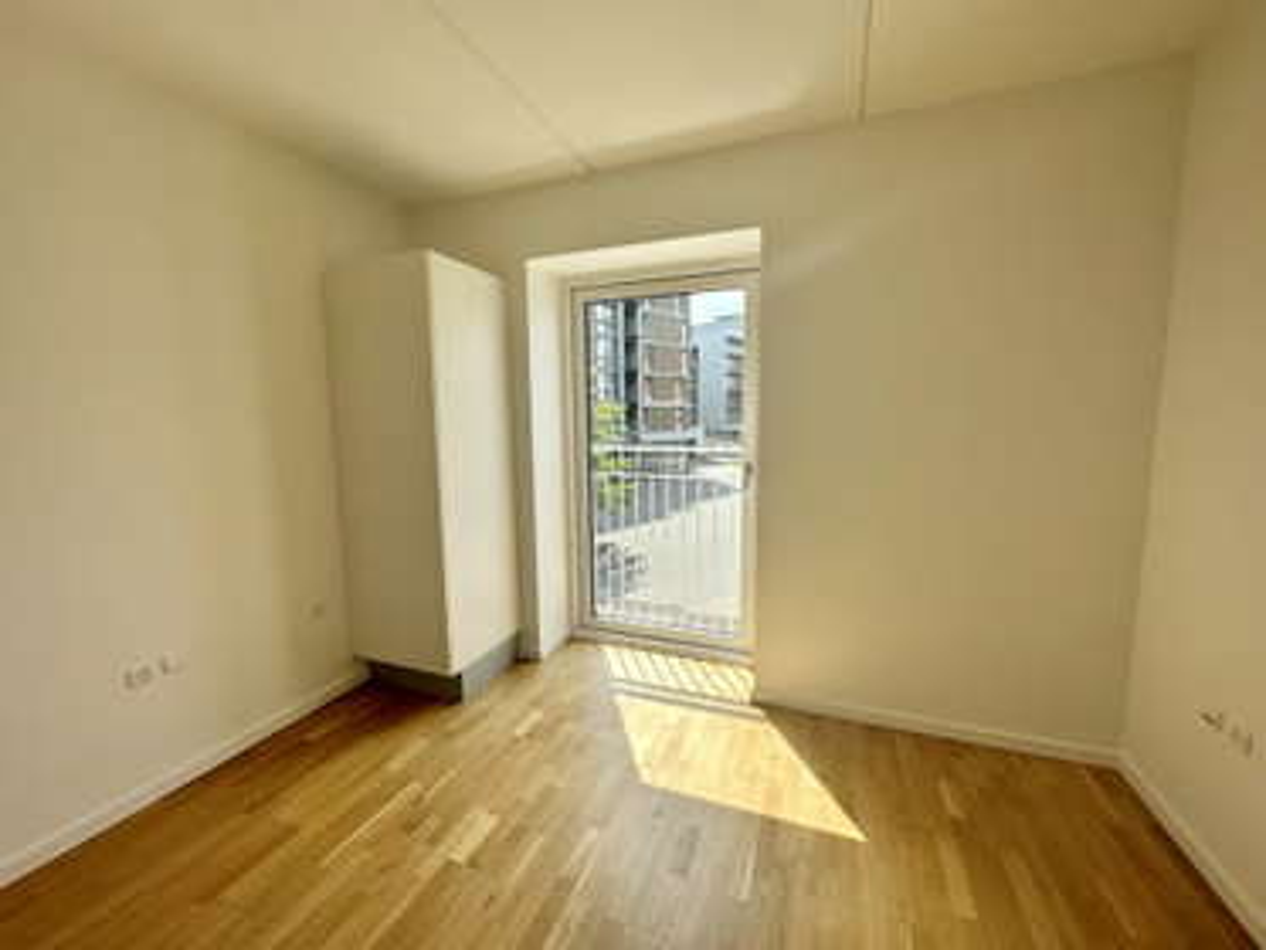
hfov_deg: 102.0
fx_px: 512
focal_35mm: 14
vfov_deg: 85.7
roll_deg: +0.4
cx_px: 633
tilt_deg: -7.0
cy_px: 475
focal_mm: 2.22
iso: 40
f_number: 2.2
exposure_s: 1/612
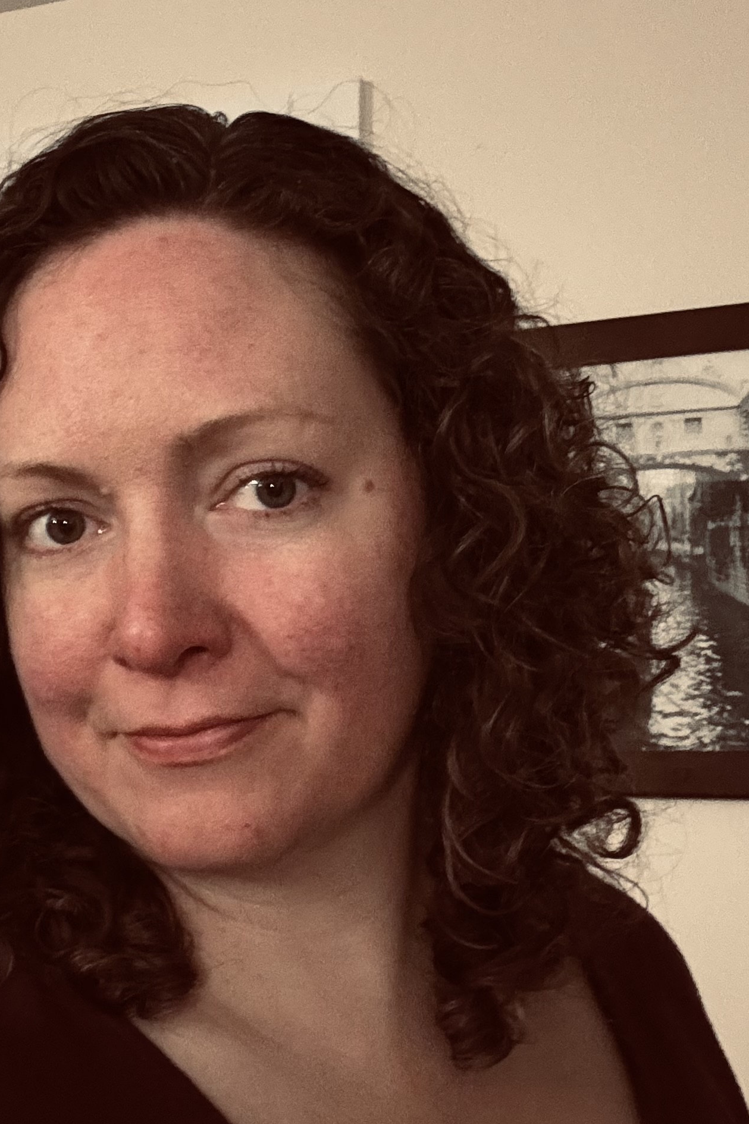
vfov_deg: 38.9
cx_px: 239
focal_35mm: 51
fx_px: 1592
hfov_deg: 26.3
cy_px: 604
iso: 640
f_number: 1.9
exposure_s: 1/15
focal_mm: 2.69
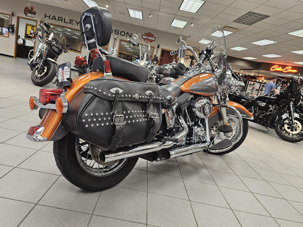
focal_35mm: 23
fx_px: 201
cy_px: 114
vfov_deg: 58.9
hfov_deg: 73.9
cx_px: 152
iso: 250
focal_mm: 6.3
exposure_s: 1/120
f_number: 1.7
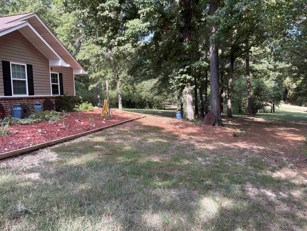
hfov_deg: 63.4
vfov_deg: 49.7
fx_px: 248
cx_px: 154
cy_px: 116
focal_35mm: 28
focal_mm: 3
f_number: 1.8
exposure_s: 1/169
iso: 20
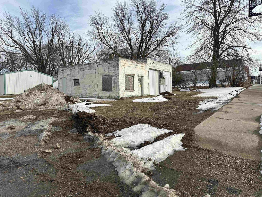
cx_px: 131
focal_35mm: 24
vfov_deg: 56.8
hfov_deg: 71.6
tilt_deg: -0.7
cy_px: 98
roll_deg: -0.1
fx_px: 182
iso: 80
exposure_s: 1/3861
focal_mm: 6.86
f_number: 1.78
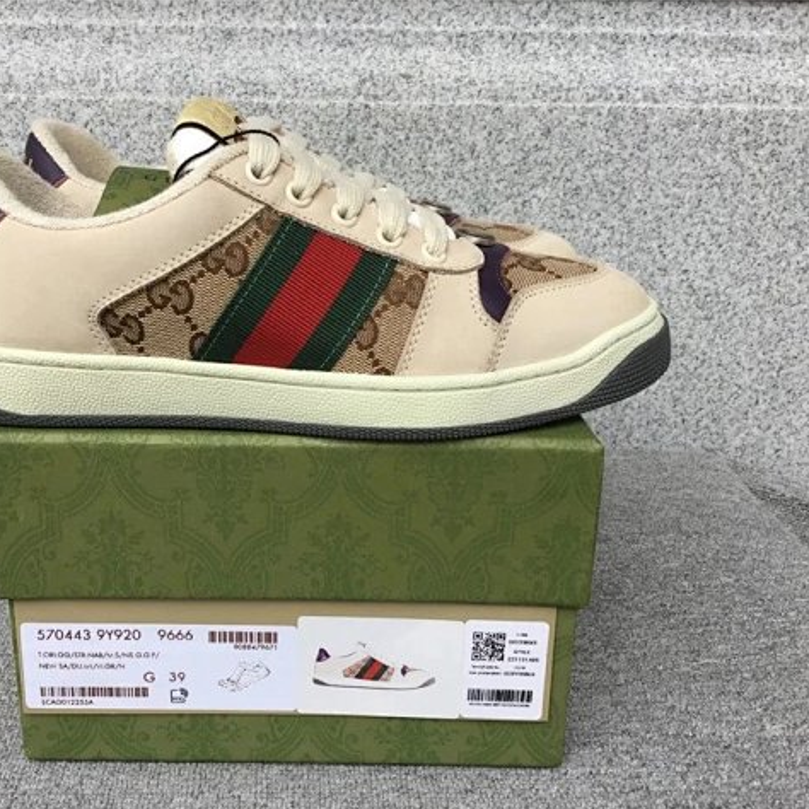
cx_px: 319
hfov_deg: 44.7
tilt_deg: -17.9
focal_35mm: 37
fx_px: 978
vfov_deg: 44.9
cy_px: 408
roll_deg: -0.1
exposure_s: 1/183
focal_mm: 3.3
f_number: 2.4
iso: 25
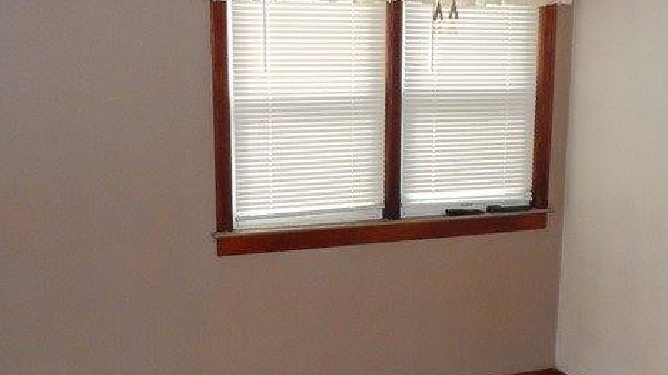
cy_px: 268
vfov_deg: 21.7
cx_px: 373
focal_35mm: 55
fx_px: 974
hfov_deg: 37.8
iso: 200
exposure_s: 1/30
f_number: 3
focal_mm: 4
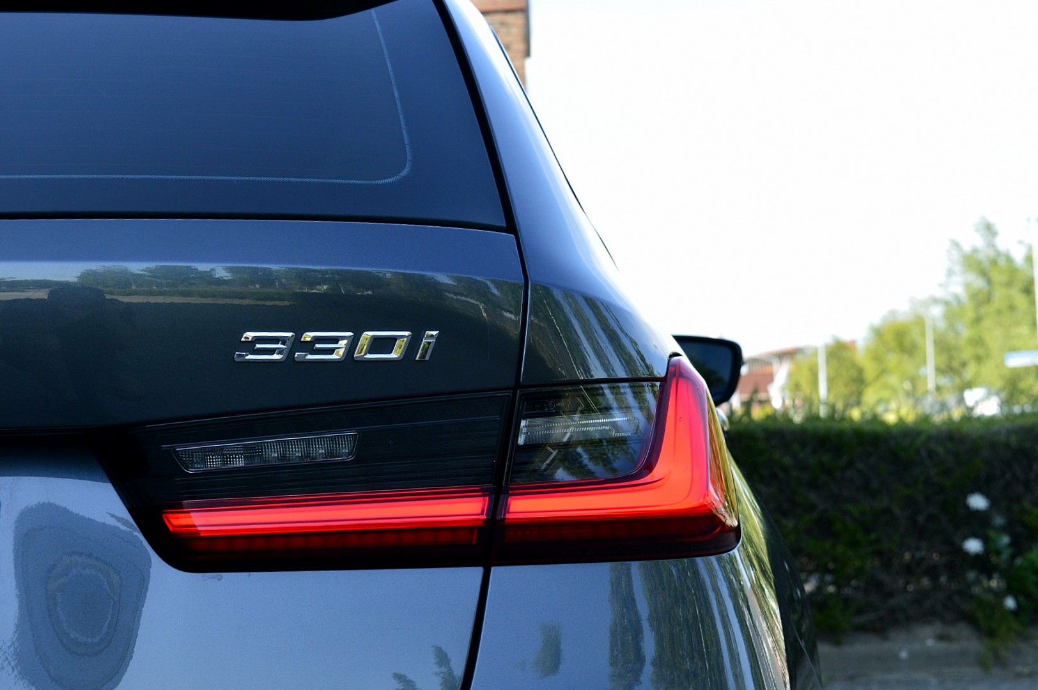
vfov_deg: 16.5
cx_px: 519
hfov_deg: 24.6
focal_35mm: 82
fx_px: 2377
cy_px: 345
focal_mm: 55
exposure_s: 1/200
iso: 400
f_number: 10
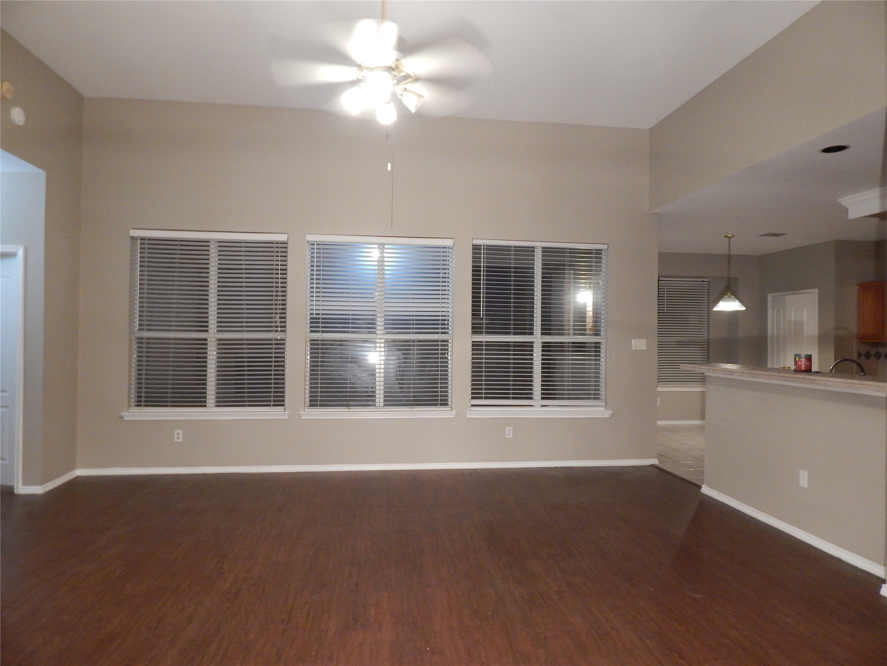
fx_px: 564
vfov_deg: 61.1
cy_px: 333
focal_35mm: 22
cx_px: 444
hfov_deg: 76.4
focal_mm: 4
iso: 400
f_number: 3
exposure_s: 1/20
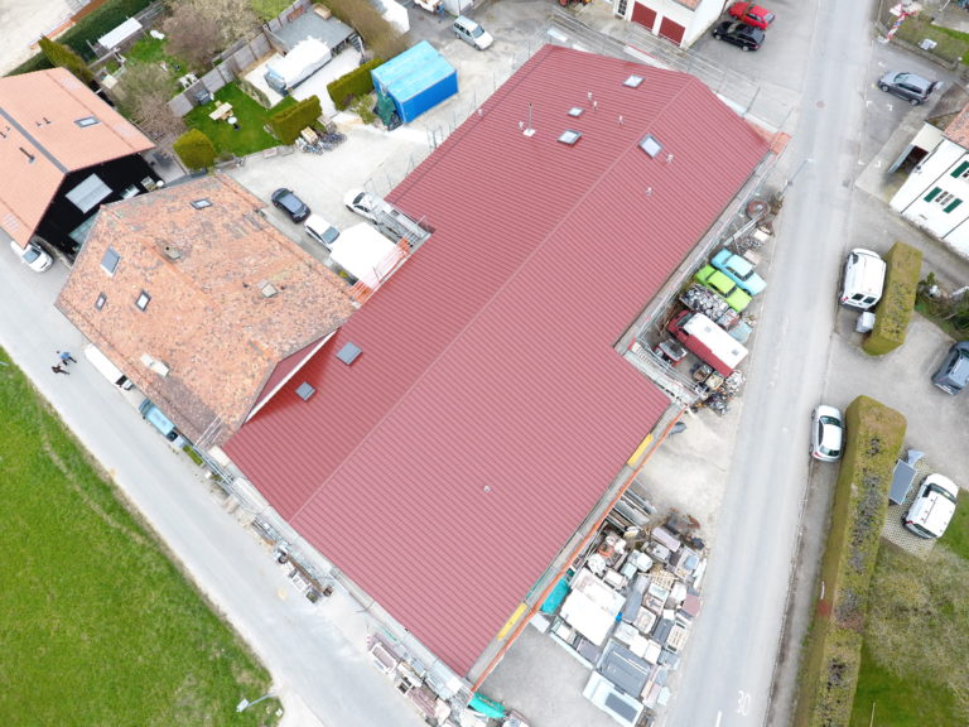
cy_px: 364
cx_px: 484
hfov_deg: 81.7
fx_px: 560
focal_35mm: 20
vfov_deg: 66.0
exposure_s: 1/112
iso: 100
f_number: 2.8
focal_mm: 3.61
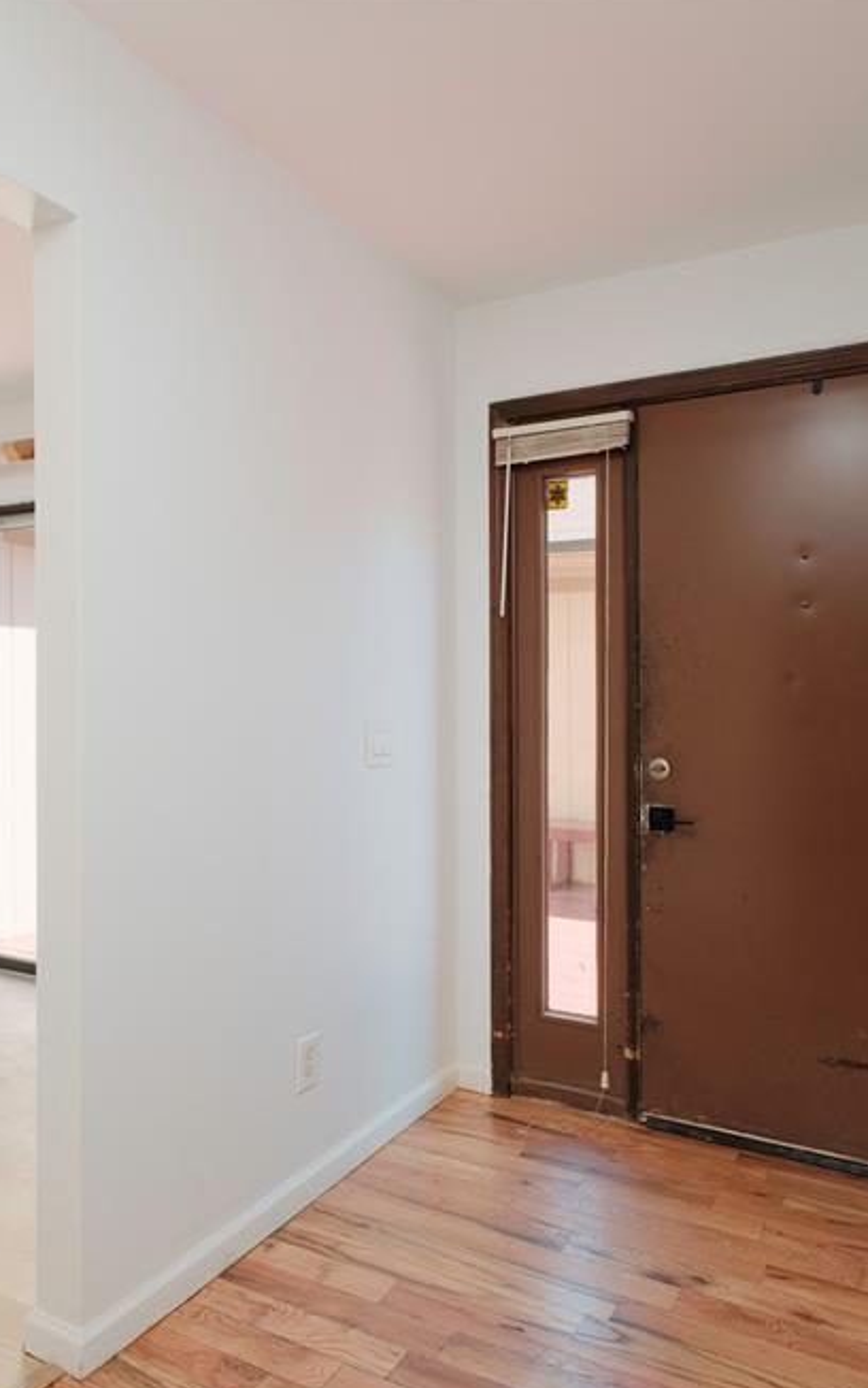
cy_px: 713
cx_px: 477
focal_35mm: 24
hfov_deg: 51.0
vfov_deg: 74.8
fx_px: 908
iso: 640
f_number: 7.1
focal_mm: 10
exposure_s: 1/125
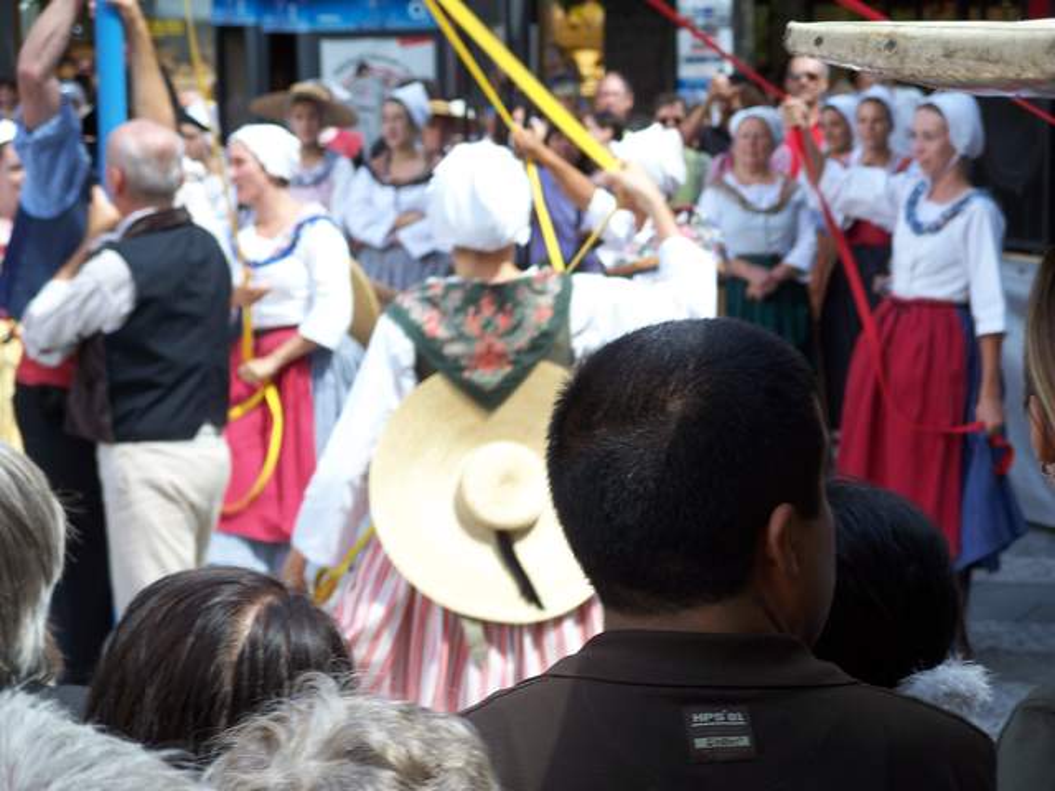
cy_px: 396
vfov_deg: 13.1
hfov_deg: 17.4
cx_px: 528
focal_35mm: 113
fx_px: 3444
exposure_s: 1/125
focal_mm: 23.9
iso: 64
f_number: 3.6
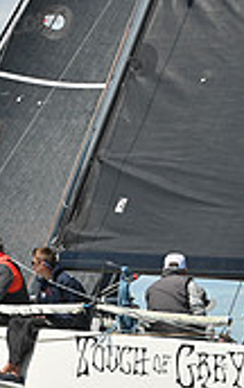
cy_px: 342
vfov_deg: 8.7
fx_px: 2545
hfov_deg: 5.5
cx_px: 178
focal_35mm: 240
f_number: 8
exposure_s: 1/1600
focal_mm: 70
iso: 320
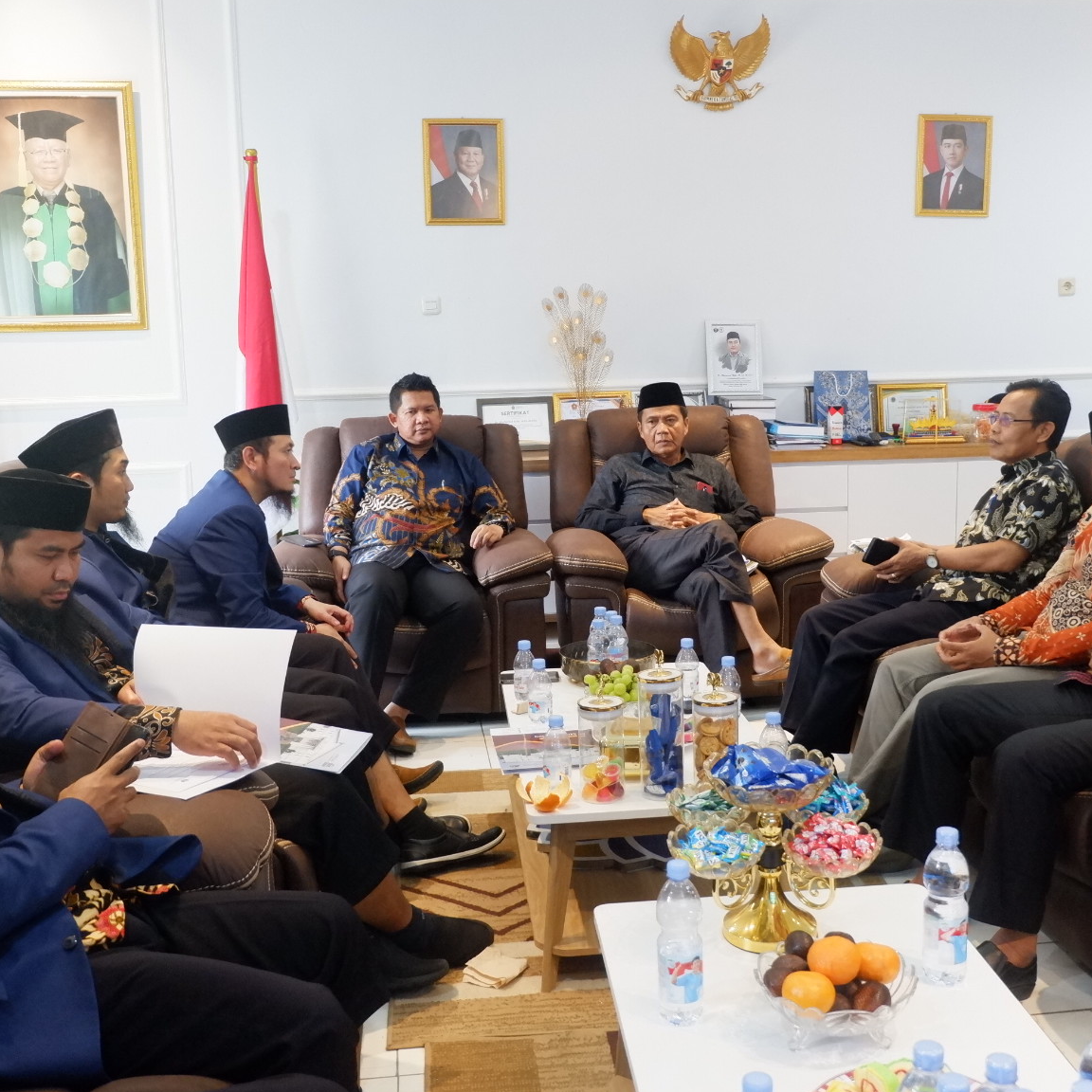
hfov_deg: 43.8
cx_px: 597
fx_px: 1356
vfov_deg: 43.9
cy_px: 536
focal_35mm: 38
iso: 3200
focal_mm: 19.2
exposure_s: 1/60
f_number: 3.8
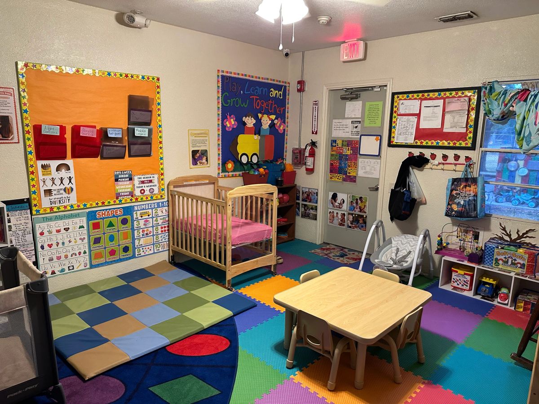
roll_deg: -1.1
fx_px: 374
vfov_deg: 56.8
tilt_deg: -9.2
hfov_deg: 71.6
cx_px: 270
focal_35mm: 24
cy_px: 202
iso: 400
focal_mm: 6.86
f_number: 1.78
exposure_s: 1/60
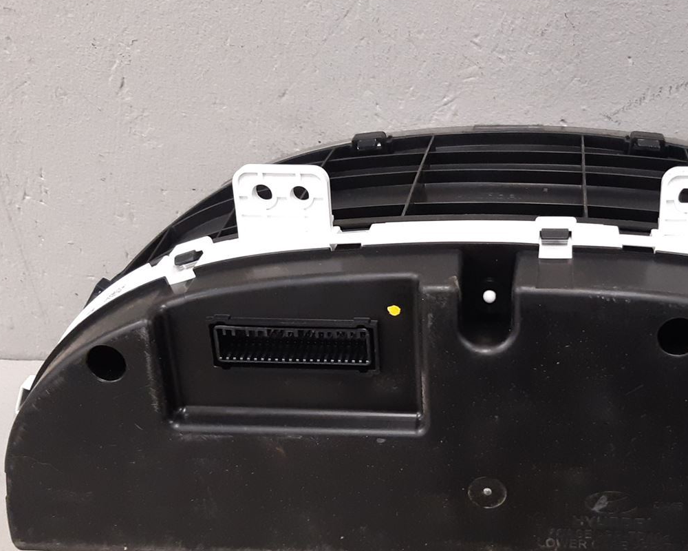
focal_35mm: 52
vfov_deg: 28.9
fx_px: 1059
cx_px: 453
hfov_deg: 35.7
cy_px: 386
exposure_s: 1/50
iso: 250
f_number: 1.7
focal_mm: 3.93
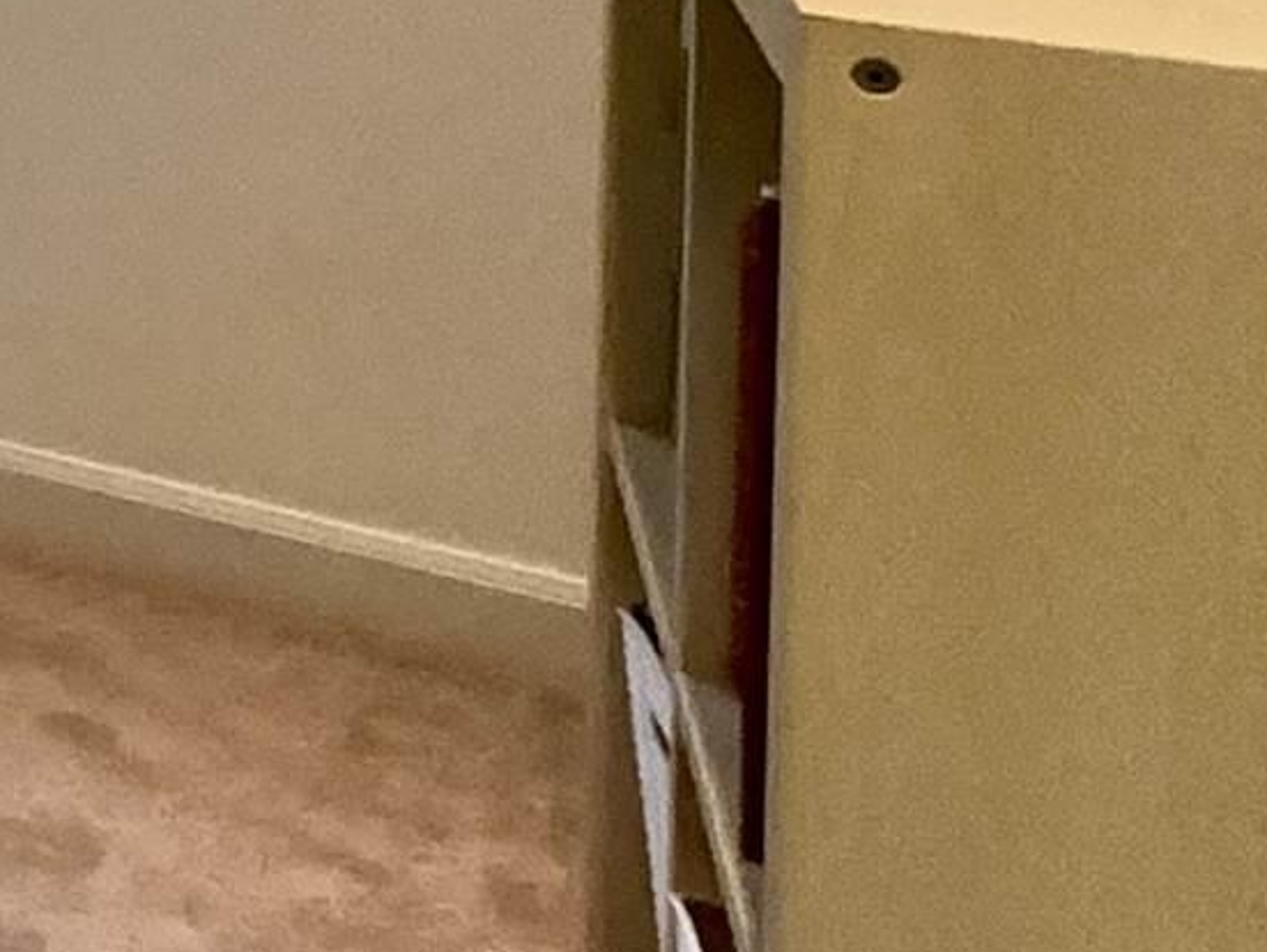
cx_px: -1660
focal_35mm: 78
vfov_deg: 16.3
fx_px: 2857
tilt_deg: -1.0
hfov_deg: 15.5
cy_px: -690
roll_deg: -1.1
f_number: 2.2
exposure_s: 1/120
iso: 200
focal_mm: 2.22
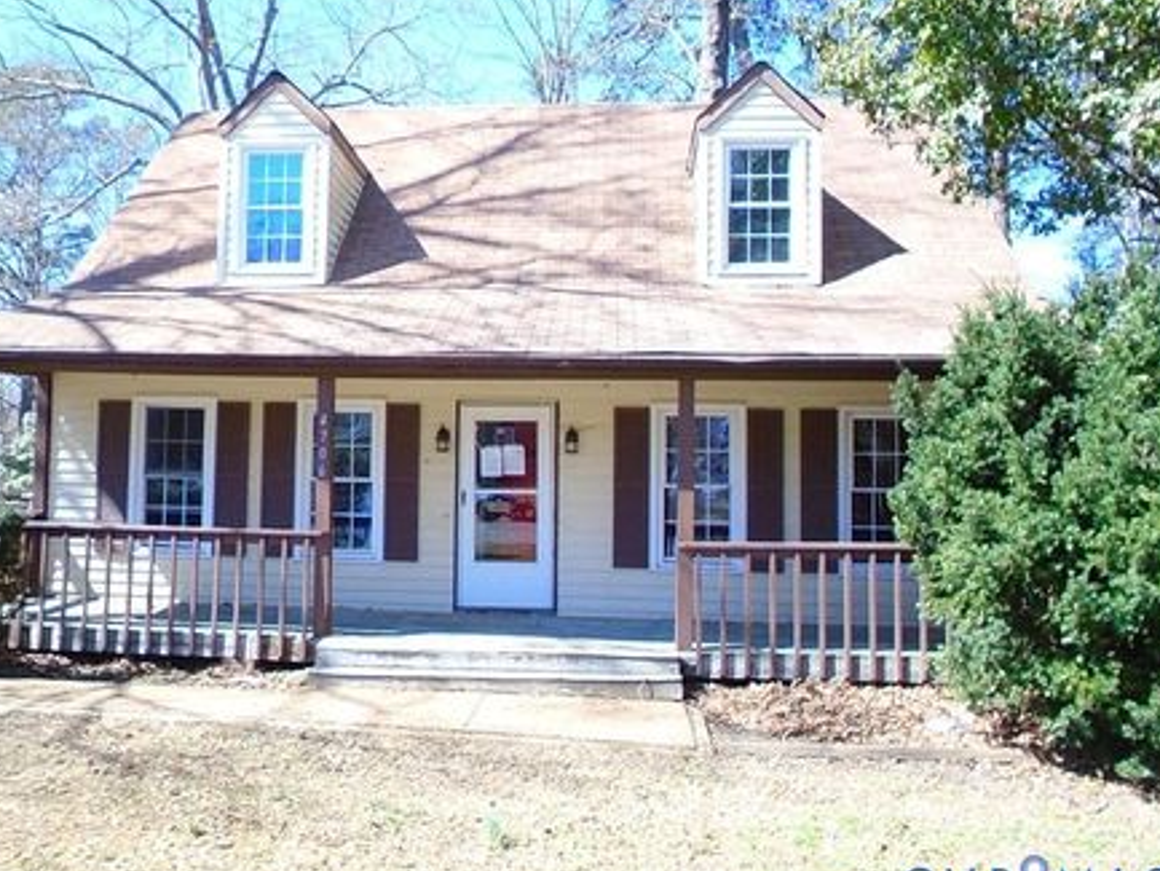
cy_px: 419
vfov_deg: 46.8
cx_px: 498
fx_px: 1006
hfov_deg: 59.7
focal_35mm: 30
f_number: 3.2
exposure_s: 1/800
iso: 400
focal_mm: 4.6
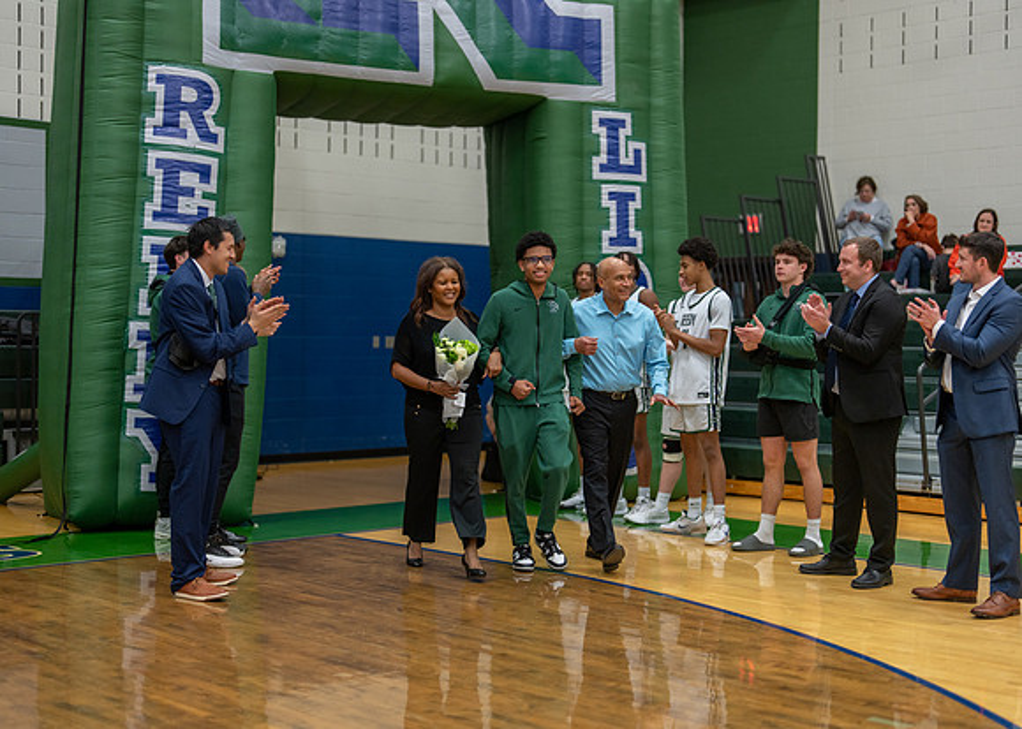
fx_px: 1520
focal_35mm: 52
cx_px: 511
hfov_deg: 37.2
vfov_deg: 27.0
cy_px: 364
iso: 400
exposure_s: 1/400
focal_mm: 50
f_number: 1.2
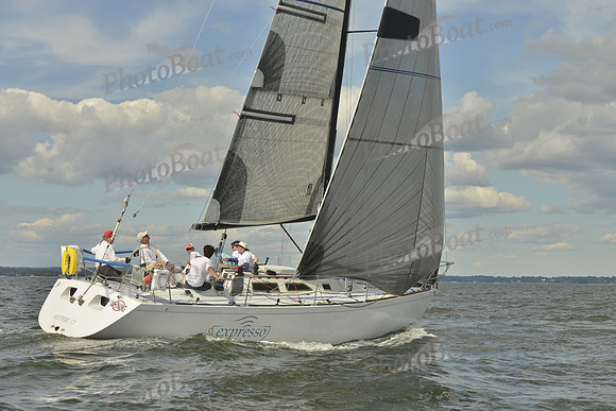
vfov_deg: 19.5
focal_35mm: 70
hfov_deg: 28.8
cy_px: 206
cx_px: 308
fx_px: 1198
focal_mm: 70
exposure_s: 1/1000
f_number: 8
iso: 200
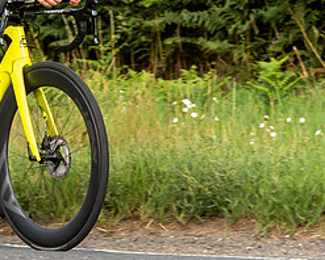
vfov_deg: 4.3
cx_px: 7
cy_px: 71
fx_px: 3485
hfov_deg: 5.3
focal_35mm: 362
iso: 320
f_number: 5.6
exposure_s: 1/640
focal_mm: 74
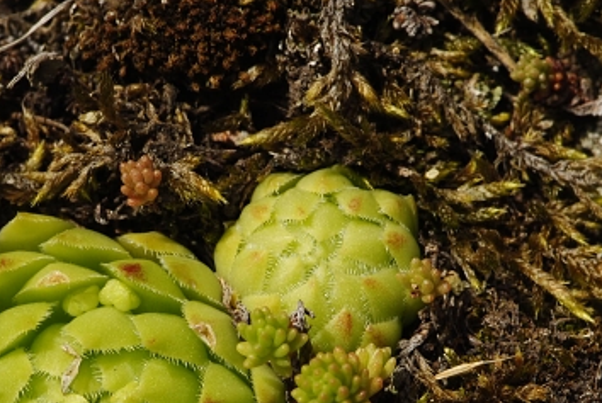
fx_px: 4824
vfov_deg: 4.8
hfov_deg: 7.1
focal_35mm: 288
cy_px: 396
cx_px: 230
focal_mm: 85
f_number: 11
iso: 100
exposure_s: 1/200
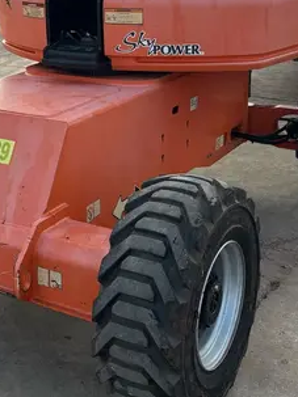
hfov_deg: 23.0
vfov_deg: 29.9
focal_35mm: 63
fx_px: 724
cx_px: 74
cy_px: 74
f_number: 1.6
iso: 50
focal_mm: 5.96
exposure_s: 1/2024
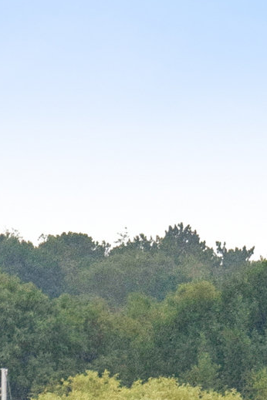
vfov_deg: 1.6
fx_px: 14472
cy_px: 246
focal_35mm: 1301
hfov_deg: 1.1
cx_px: 553
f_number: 6.3
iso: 800
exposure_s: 1/1600
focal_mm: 150
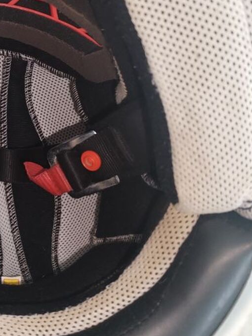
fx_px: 495
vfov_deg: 37.1
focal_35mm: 51
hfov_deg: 27.3
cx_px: 14
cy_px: 116
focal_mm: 4.75
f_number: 1.8
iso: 814
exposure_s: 1/24
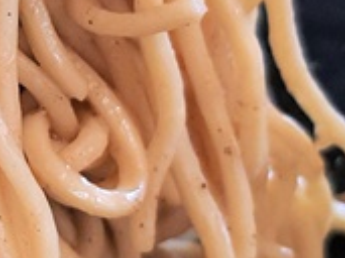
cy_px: 4
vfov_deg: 9.7
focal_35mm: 152
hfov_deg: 12.5
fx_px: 1514
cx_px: -139
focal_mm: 4.32
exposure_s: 1/120
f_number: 1.7
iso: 125
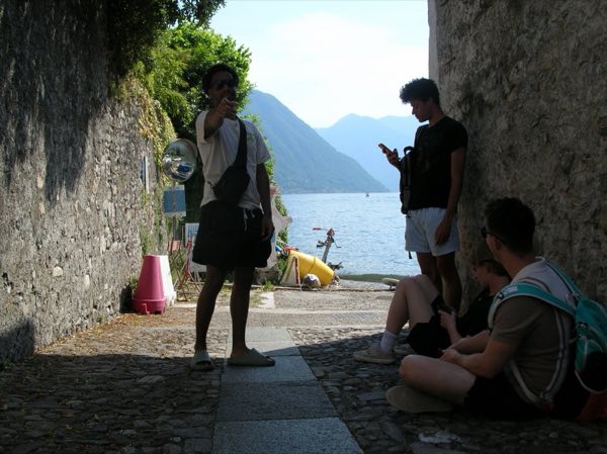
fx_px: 631
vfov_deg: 39.6
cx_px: 304
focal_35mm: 36
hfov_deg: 51.4
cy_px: 227
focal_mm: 6
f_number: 3.7
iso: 50
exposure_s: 1/560
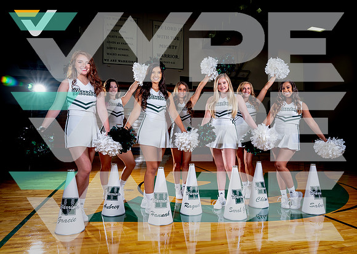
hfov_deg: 68.4
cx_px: 191
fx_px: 262
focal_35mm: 26
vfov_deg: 51.8
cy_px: 127
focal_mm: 24
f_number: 8
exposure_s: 1/125
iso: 125
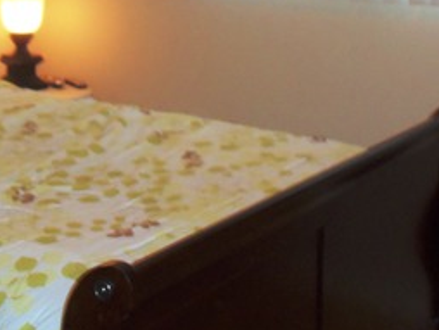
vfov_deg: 19.4
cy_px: -22
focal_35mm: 73
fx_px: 927
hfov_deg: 26.3
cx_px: 107
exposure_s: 1/30
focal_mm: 5.2
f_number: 3.4
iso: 100
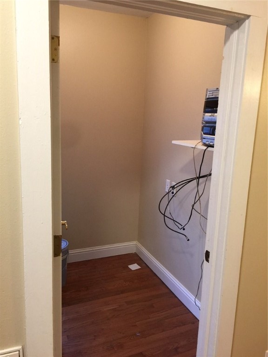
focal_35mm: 29
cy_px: 178
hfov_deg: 48.2
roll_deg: -1.5
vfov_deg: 61.7
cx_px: 134
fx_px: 299
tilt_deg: -9.2
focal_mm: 4.15
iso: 64
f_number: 2.2
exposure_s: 1/15
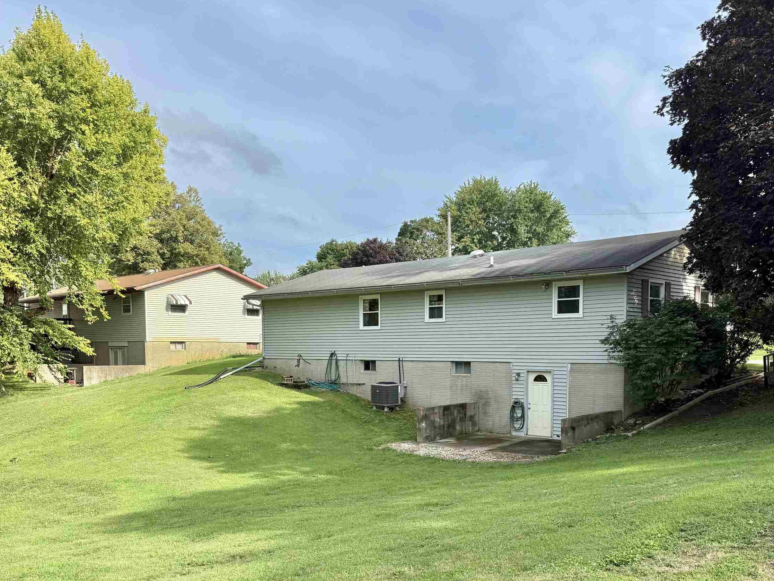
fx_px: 738
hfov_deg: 55.2
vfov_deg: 42.4
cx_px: 430
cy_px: 390
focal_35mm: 33
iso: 80
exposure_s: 1/2169
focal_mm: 6.76
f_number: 1.78
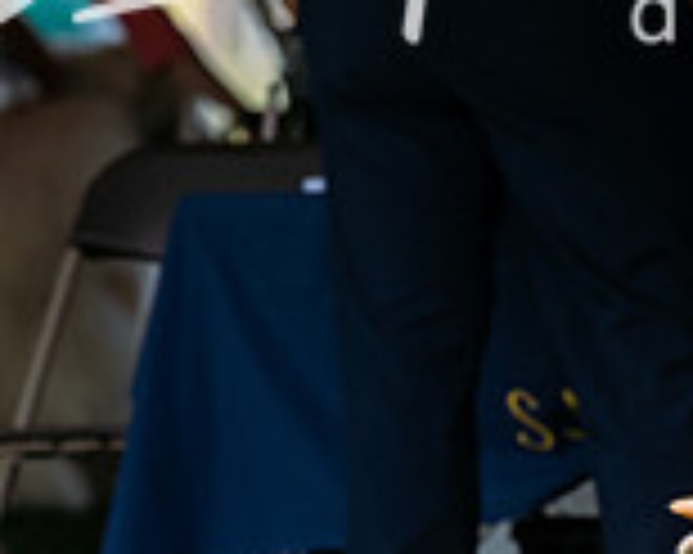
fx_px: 16869
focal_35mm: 823
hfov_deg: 2.4
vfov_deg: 1.9
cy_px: 176
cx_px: 461
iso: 100
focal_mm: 200
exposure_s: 1/1000
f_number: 4.5
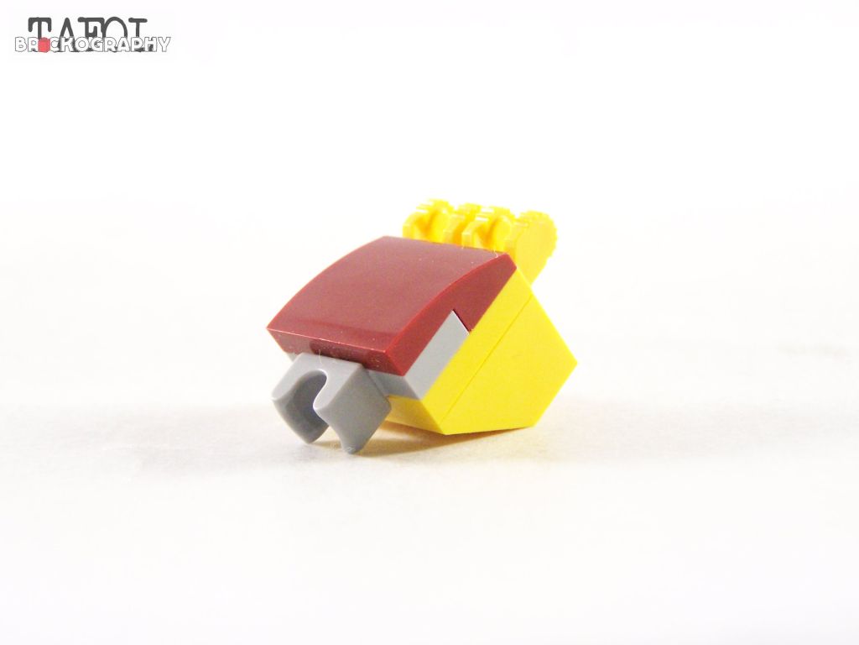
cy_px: 322
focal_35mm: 82
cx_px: 430
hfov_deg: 23.8
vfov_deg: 18.0
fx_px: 2035
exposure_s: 1/60
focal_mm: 13.7
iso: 400
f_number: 3.2
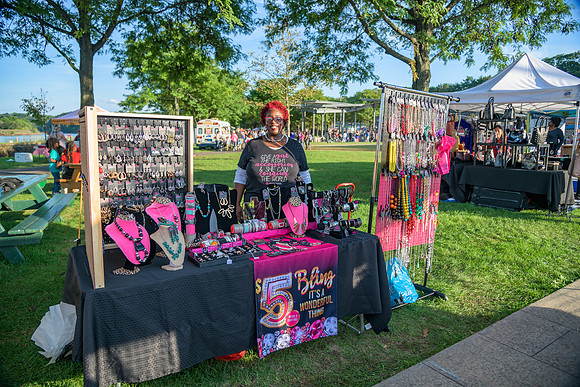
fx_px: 387
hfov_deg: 73.7
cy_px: 194
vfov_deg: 53.2
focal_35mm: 24
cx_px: 290
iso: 180
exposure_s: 1/200
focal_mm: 24
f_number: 4
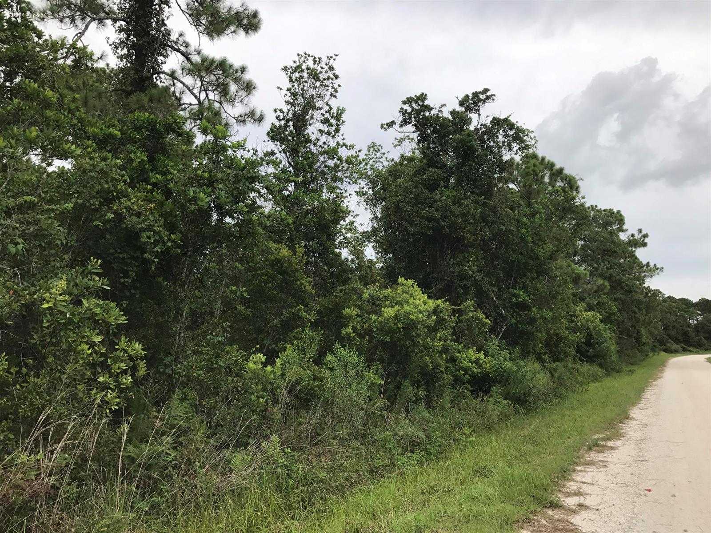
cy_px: 266
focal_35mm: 28
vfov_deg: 49.7
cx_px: 356
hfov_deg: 63.4
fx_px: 575
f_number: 1.8
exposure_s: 1/1808
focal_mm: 3.99
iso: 20
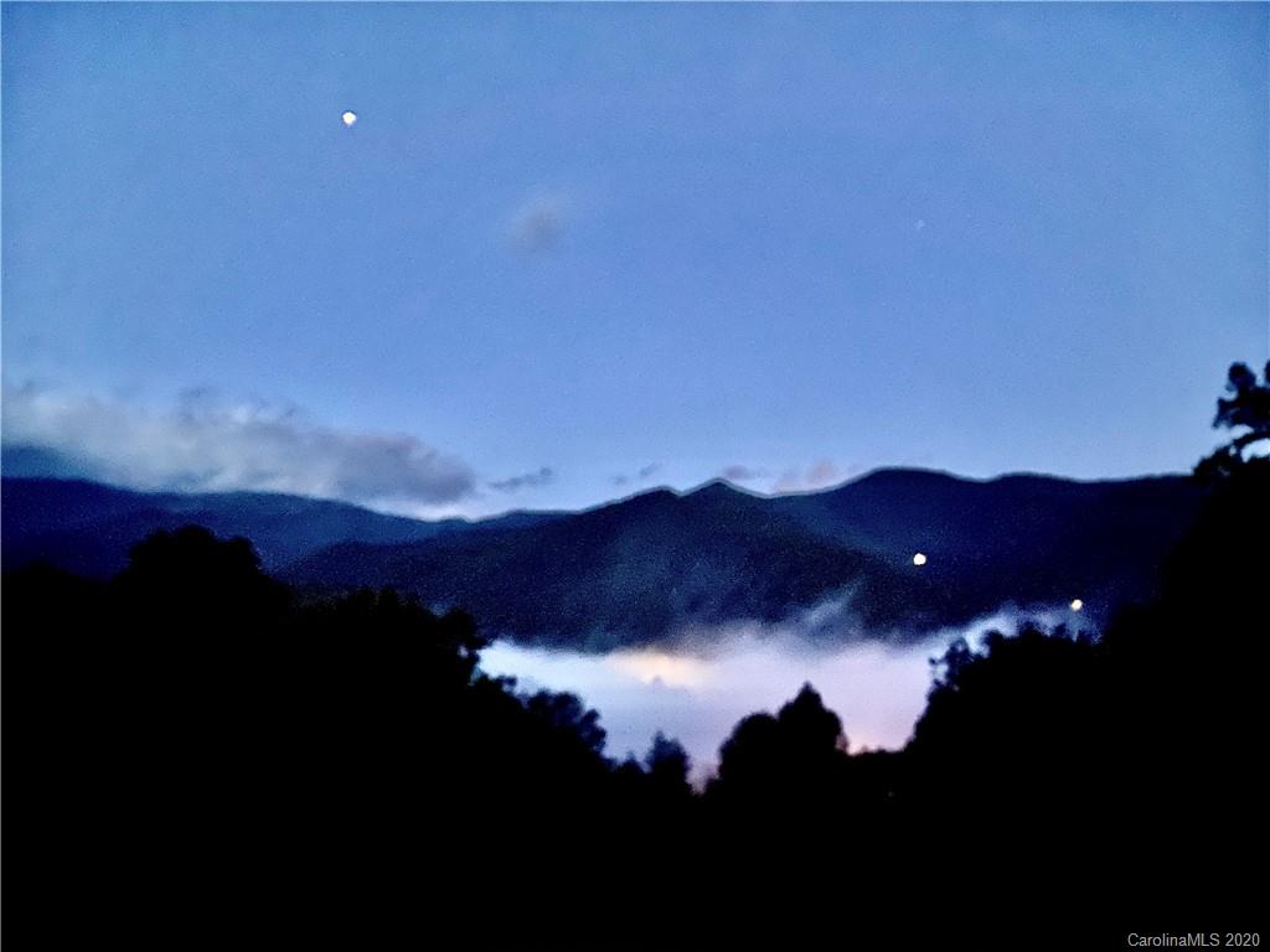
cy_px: 476
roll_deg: +0.0
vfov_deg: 53.1
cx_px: 635
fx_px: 954
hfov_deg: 67.3
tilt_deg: +8.2
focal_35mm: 26
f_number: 1.8
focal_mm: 4.25
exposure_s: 1/2
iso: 1600
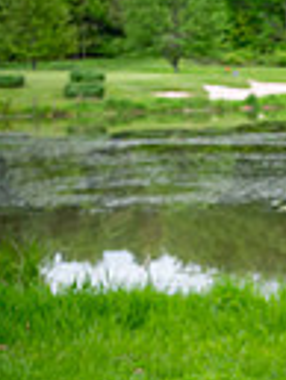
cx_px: 426
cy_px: 451
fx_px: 1397
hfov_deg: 11.2
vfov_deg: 15.0
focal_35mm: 127
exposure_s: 1/1000
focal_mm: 38
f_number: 3.2
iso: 400
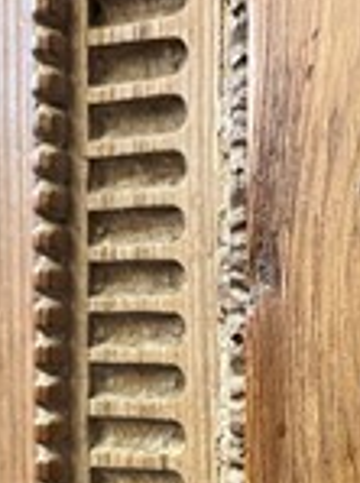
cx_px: 392
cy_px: 467
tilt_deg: -4.9
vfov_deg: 26.6
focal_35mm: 70
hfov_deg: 20.0
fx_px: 975
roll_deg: -2.6
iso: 400
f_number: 1.6
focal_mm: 5.1
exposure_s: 1/33
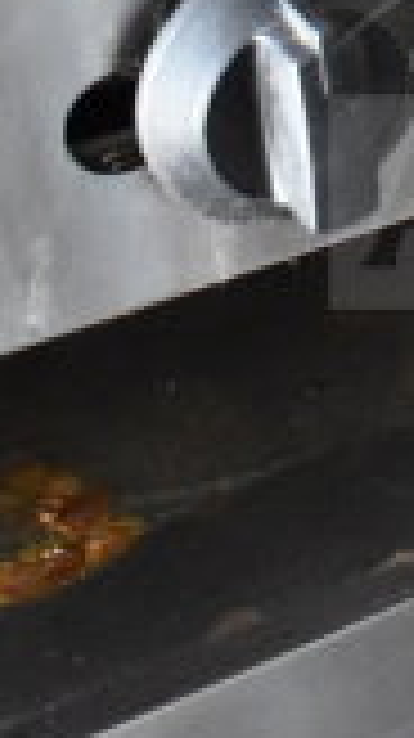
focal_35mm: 105
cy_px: -47
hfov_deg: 10.5
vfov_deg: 19.6
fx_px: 2053
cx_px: 832
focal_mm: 18
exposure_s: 1/50
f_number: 3.5
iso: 6400
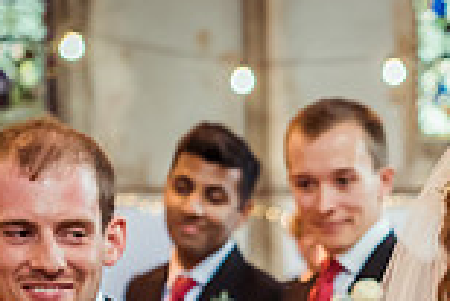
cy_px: 389
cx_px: 406
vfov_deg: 9.8
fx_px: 1727
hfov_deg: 14.7
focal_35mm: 138
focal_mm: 35
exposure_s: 1/320
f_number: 2.2
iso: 1600
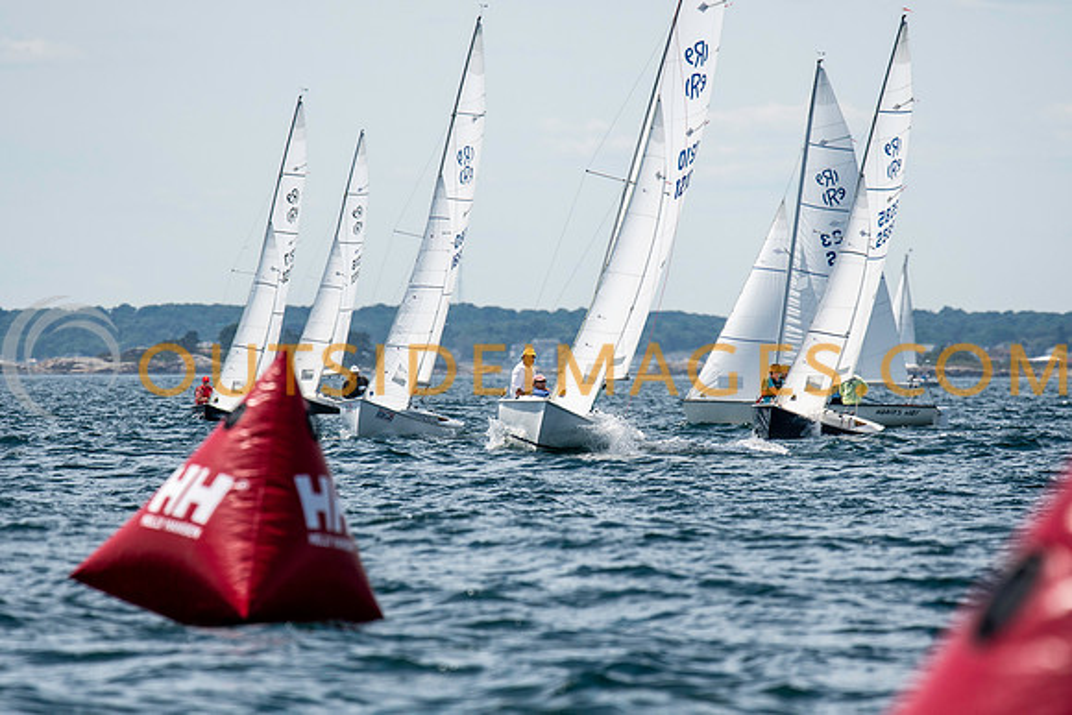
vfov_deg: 3.0
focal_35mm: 461
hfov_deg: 4.5
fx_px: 13743
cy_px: 358
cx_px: 536
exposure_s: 1/3200
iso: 320
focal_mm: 300
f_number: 5
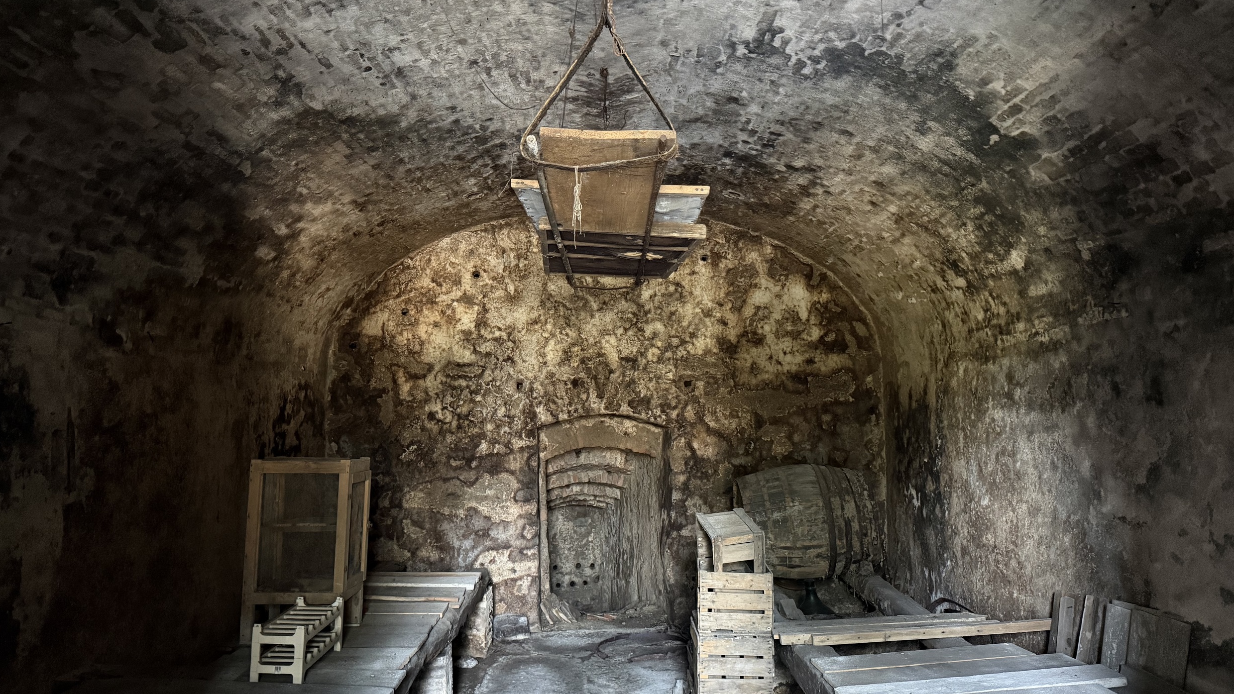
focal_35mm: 27
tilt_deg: +3.2
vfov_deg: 42.9
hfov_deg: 69.9
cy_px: 354
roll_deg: +0.9
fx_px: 884
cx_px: 617
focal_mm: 6.76
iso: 1250
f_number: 1.78
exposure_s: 1/30
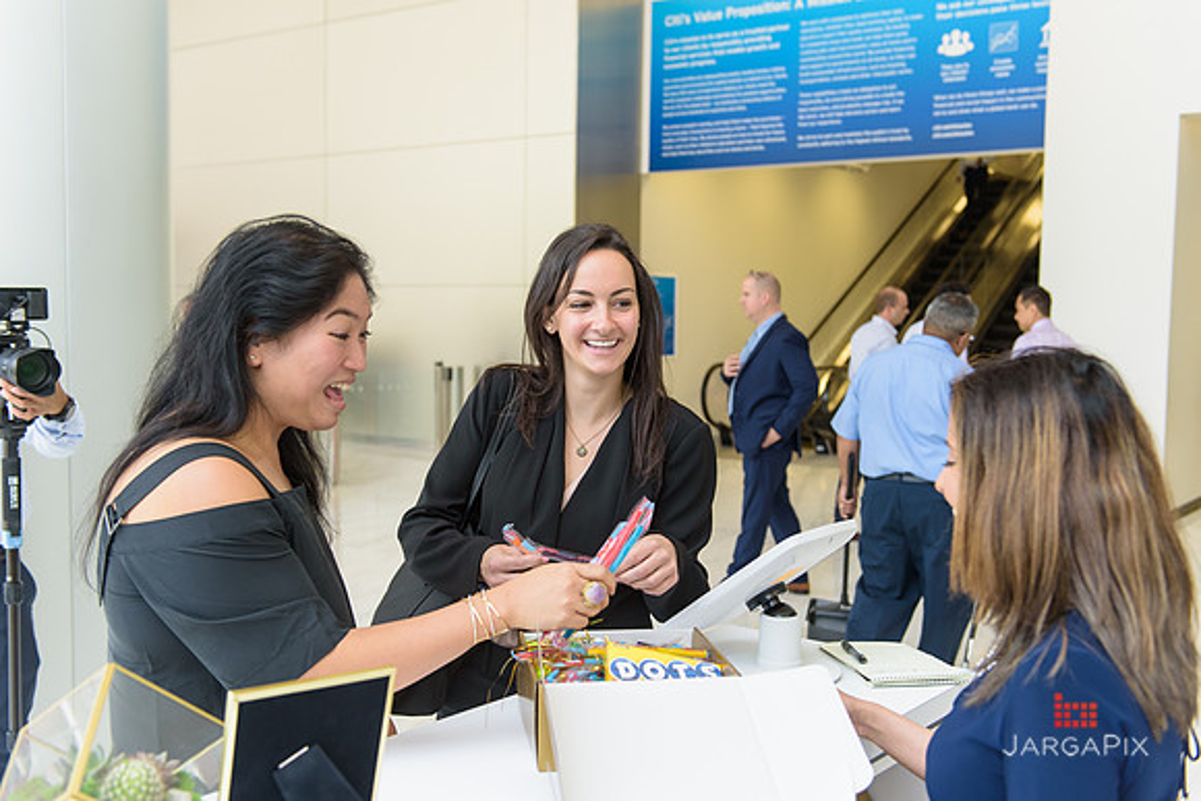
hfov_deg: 50.7
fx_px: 1268
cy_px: 400
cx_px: 600
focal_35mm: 38
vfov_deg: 35.1
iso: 640
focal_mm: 38
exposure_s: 1/250
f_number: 3.2
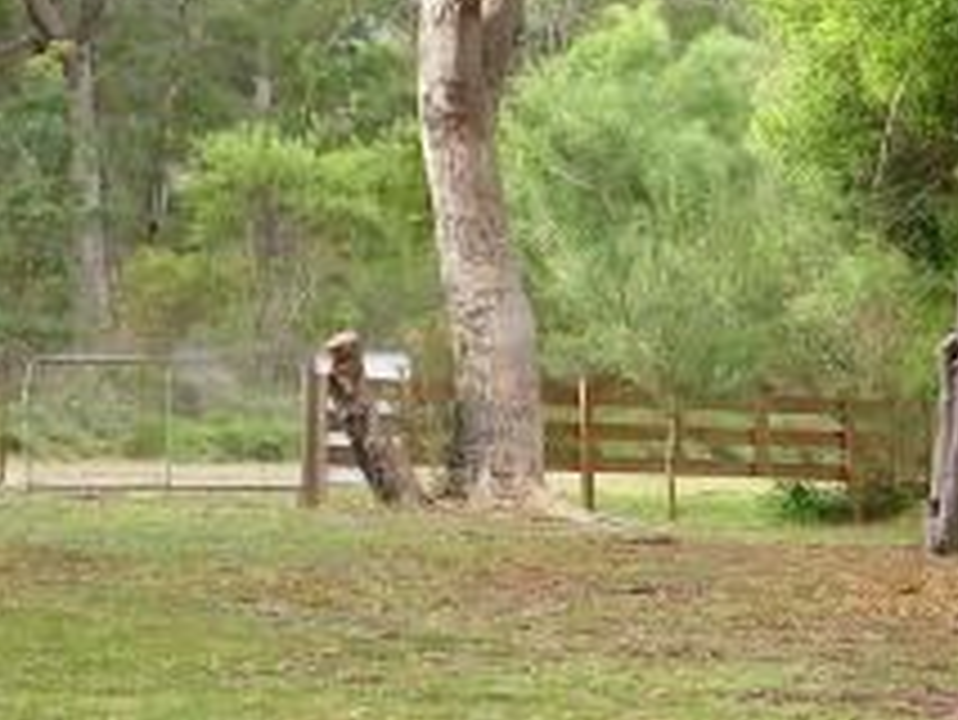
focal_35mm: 124
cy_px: 333
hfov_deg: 15.9
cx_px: 333
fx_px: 3434
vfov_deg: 12.0
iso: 80
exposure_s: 1/50
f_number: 3.9
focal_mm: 7.9
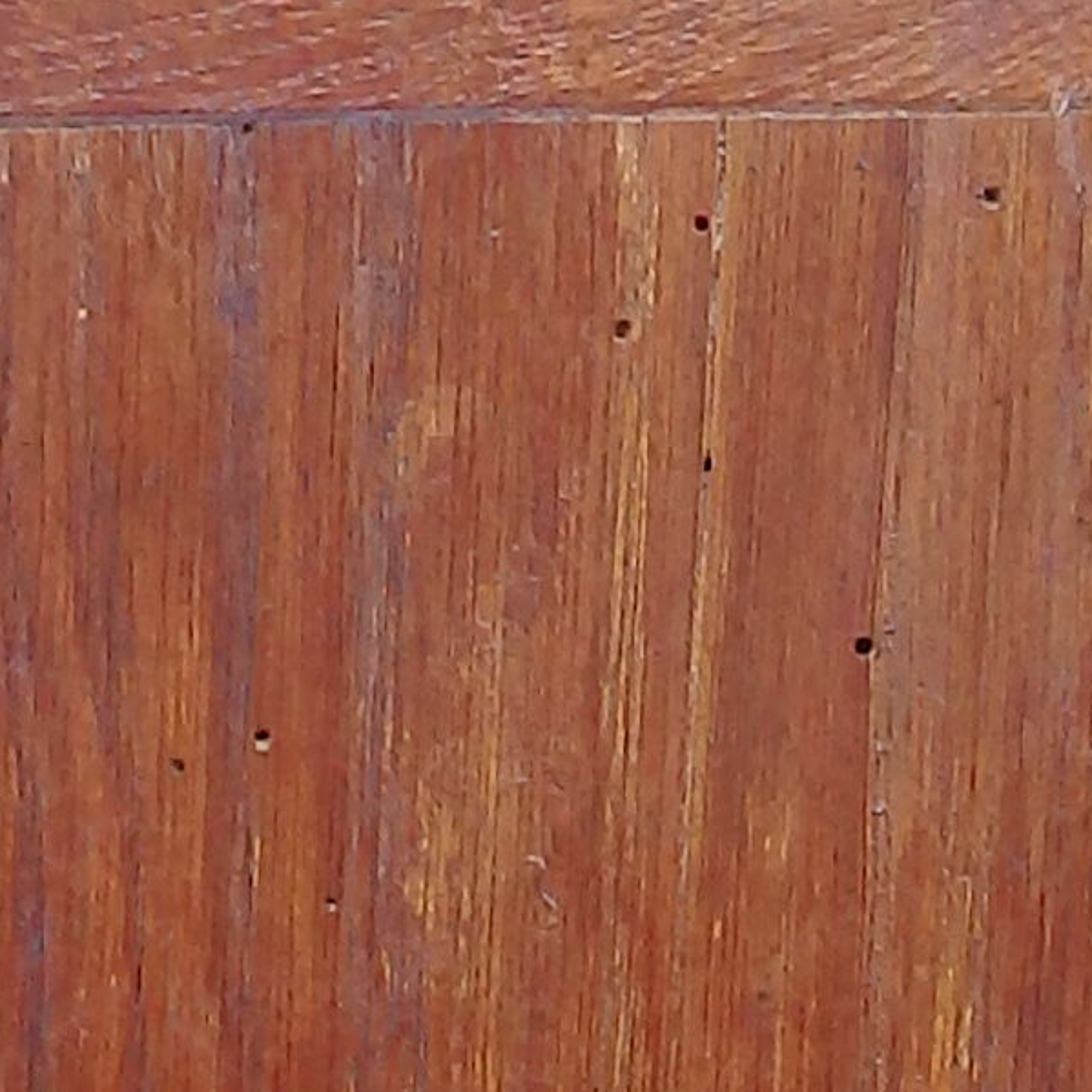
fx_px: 6067
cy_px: 2488
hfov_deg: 10.3
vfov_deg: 9.3
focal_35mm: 170
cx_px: 724
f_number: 3
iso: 125
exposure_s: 1/60
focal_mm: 4.5
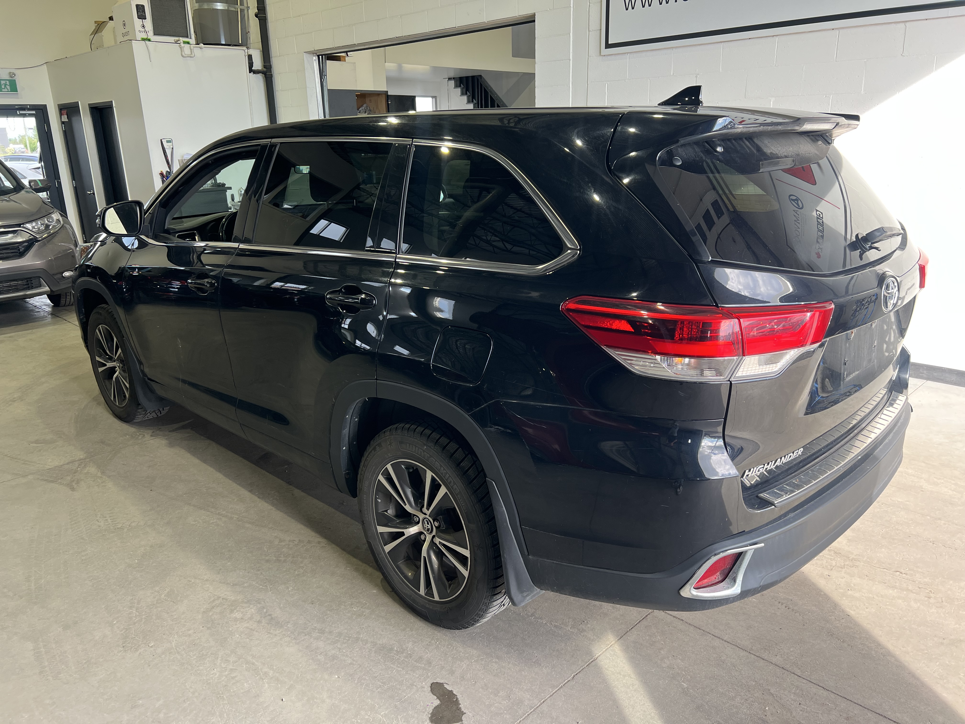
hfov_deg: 67.3
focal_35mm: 26
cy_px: 362
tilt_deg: -16.1
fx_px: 725
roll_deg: +1.1
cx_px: 482
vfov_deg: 53.1
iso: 64
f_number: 1.5
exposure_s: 1/148
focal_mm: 5.7
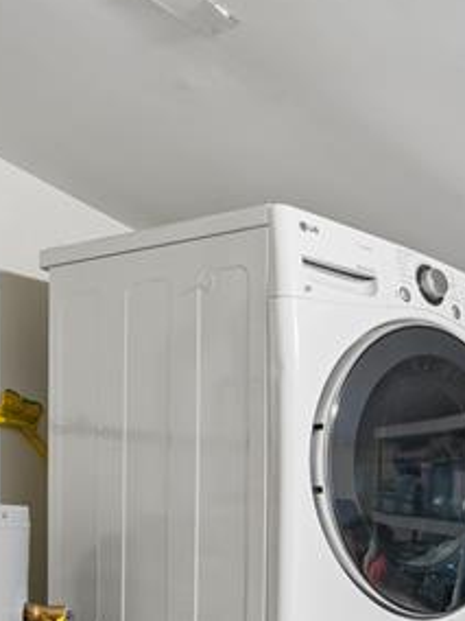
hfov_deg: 22.0
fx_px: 981
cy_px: 608
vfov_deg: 32.5
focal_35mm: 55
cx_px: 701
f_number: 13
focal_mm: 15.8
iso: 400
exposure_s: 1.6
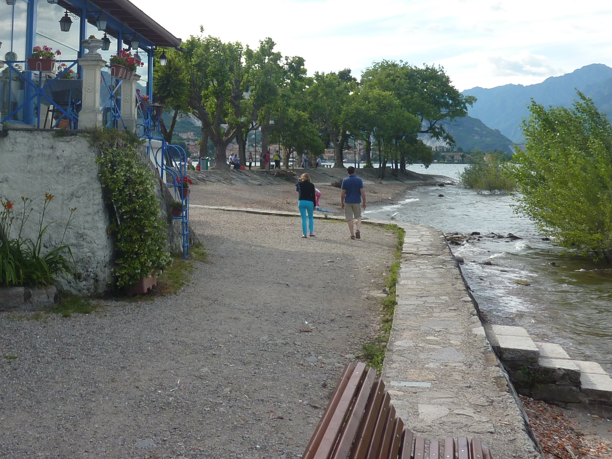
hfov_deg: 43.5
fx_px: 743
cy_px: 76
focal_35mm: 42
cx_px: 160
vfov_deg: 33.1
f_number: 4
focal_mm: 4.1
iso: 80
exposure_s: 1/500
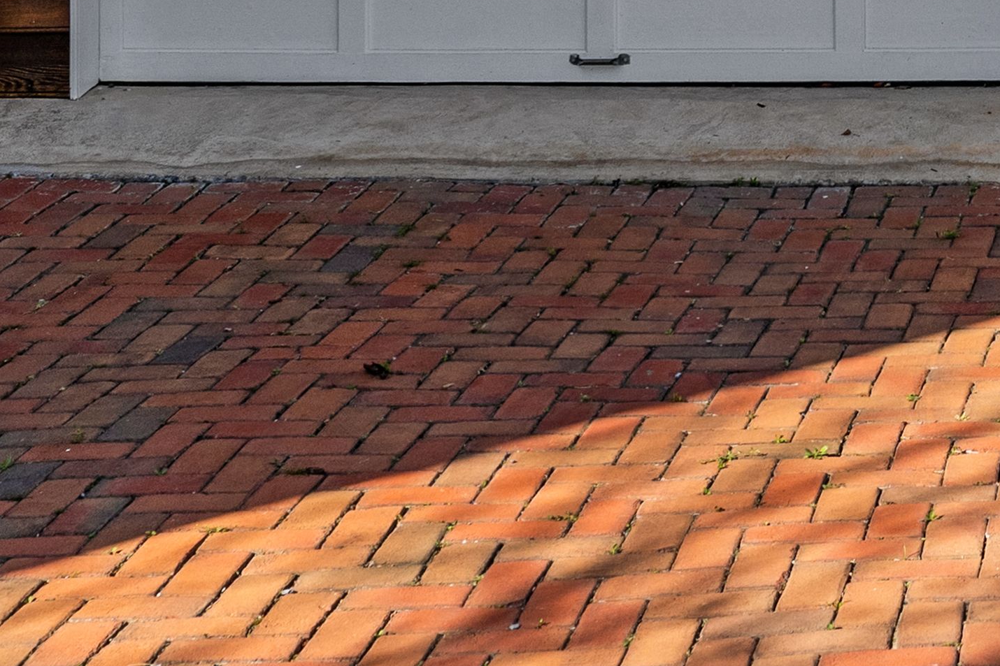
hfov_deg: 18.8
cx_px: 1230
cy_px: -603
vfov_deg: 12.1
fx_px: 2844
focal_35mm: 102
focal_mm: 20.9
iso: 200
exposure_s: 1/320
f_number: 8
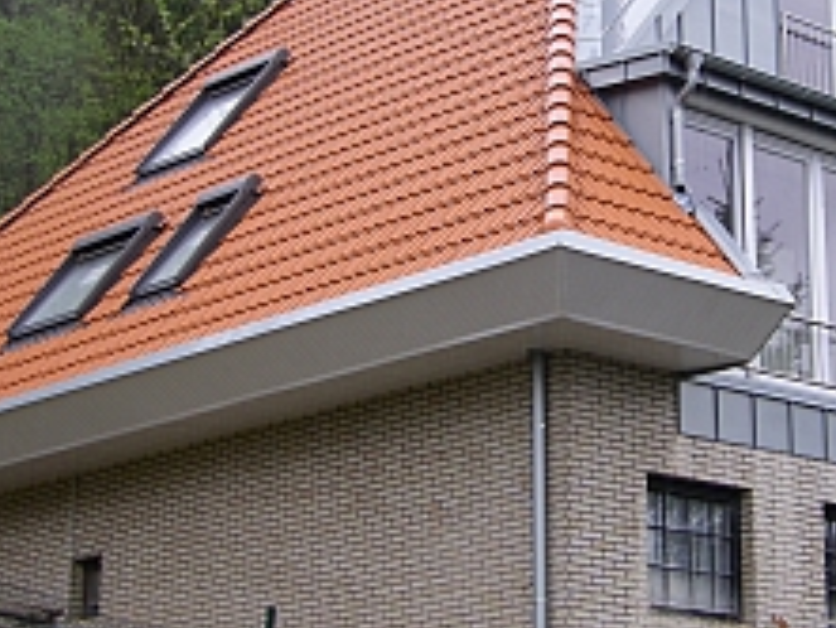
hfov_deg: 18.8
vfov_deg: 14.2
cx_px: 601
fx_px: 2513
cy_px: 227
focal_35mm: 104
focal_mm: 8.4
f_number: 3.6
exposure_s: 1/100
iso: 64
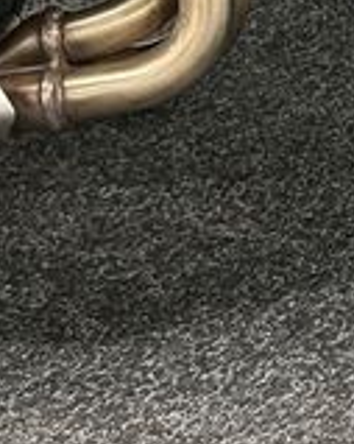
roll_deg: +0.6
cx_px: 794
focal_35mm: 102
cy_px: -148
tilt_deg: -15.1
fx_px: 1337
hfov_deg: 12.5
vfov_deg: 17.5
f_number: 1.6
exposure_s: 1/50
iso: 250
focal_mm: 5.1
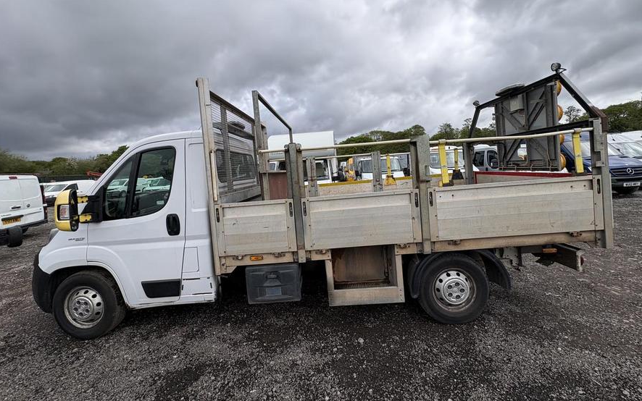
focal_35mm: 15
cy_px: 173
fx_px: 262
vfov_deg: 74.4
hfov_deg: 101.5
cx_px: 322
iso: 50
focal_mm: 2.22
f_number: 2.2
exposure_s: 1/1449
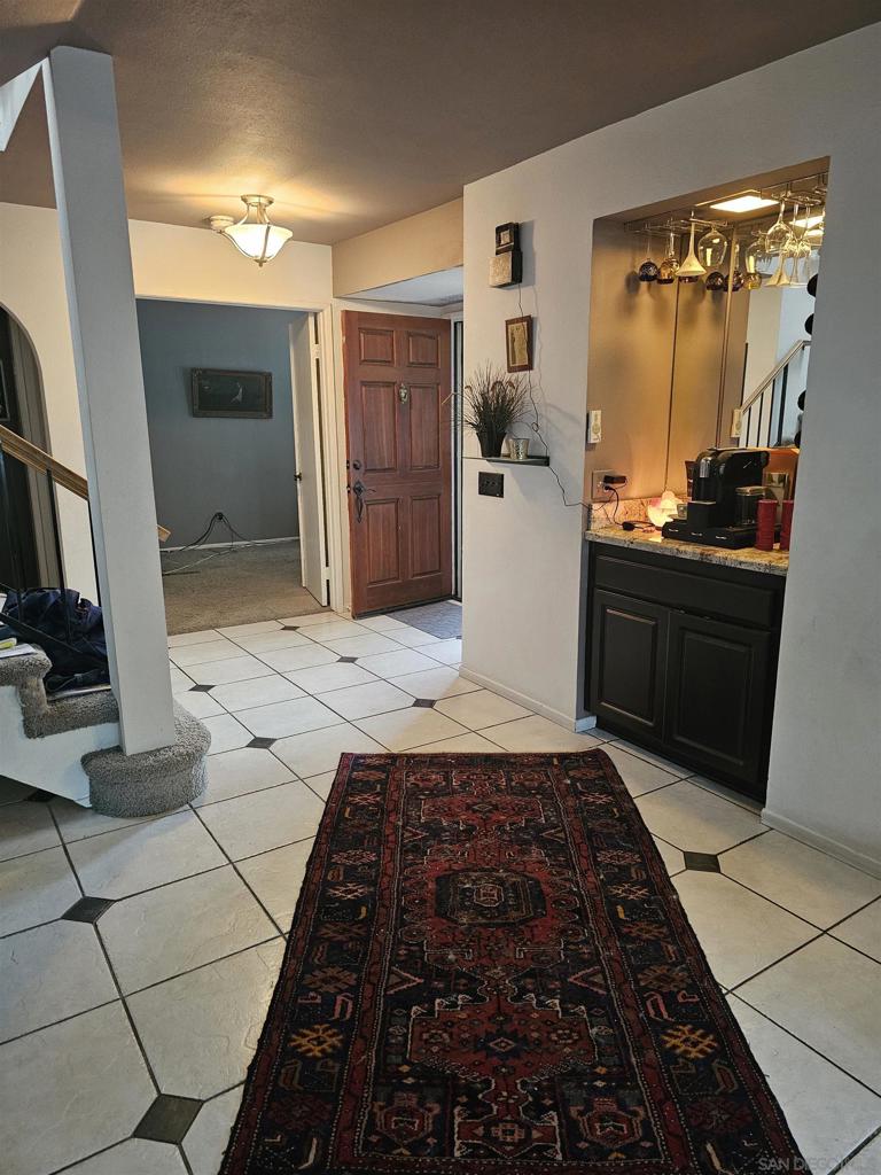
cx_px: 440
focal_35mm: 23
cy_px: 588
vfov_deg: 73.9
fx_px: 780
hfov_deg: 58.9
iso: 640
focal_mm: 6.3
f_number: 1.7
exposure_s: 1/40
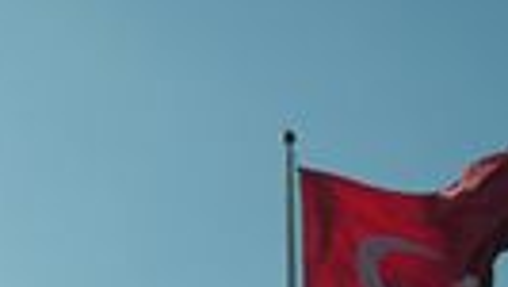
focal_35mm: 139
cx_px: 256
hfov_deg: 15.4
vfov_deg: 8.5
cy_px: 492
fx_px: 1873
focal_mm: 17
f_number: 6.3
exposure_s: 1/2000
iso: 200
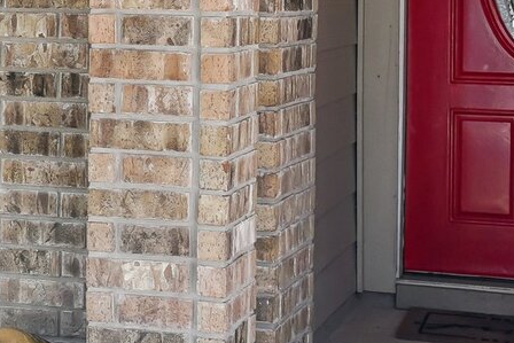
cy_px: -11
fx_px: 1757
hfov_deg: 16.2
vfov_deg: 11.0
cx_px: -29
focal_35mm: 123
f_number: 8
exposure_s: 1/25
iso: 200
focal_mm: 34
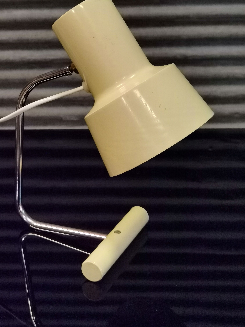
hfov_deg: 25.2
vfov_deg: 33.0
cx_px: 95
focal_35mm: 58
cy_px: 111
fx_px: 547
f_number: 1.9
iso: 500
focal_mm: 6.71
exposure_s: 1/25
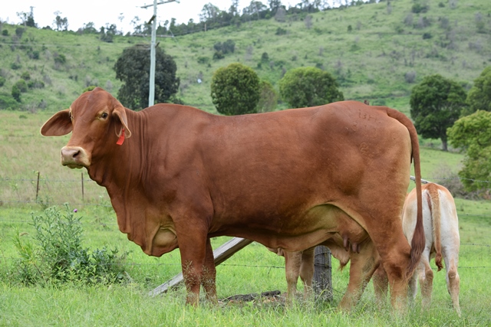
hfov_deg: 20.0
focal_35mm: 102
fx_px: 1391
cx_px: 246
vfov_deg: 13.4
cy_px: 164
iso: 220
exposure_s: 1/250
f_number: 8
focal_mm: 68
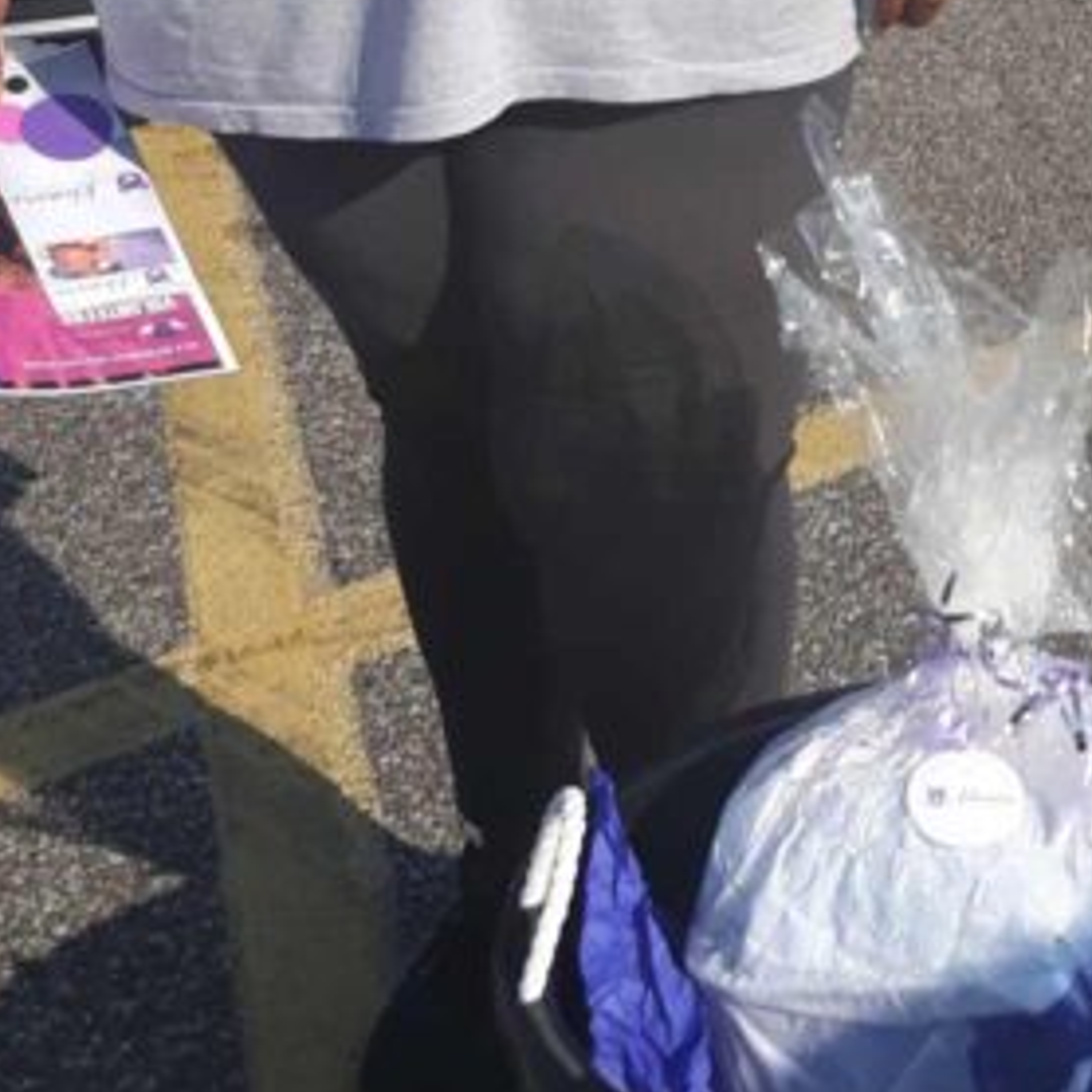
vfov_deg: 18.6
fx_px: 3248
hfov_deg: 18.9
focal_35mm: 91
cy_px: 0
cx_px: 841
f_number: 1.7
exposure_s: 1/1916
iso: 40
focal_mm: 3.7
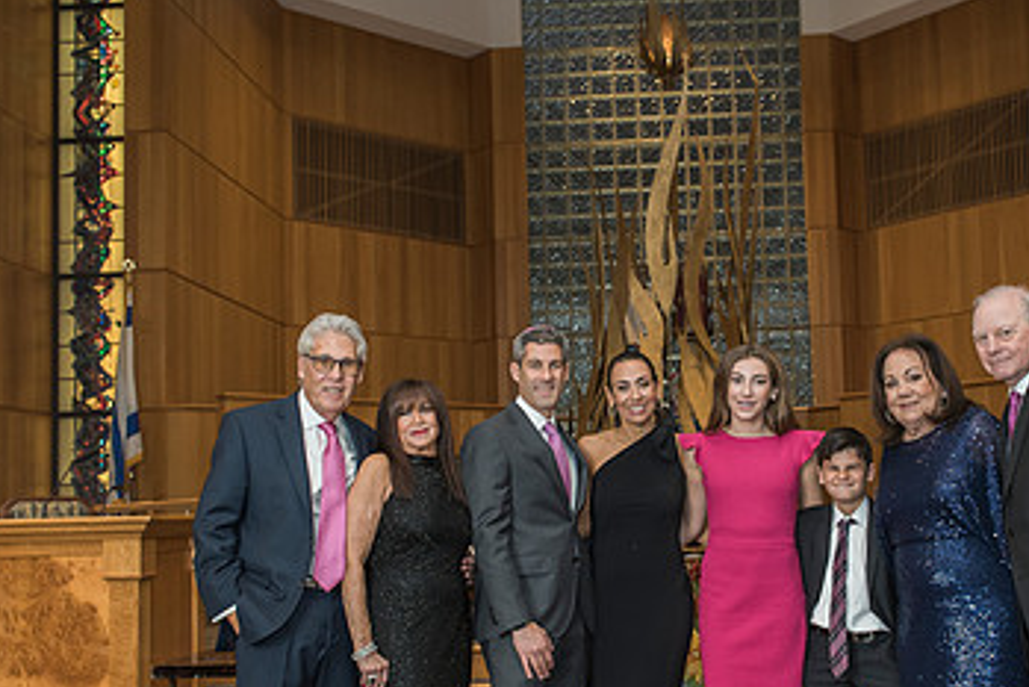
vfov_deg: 31.8
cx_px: 625
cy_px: 415
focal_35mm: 42
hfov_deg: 46.1
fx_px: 1201
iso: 1000
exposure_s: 1/200
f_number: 4
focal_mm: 24
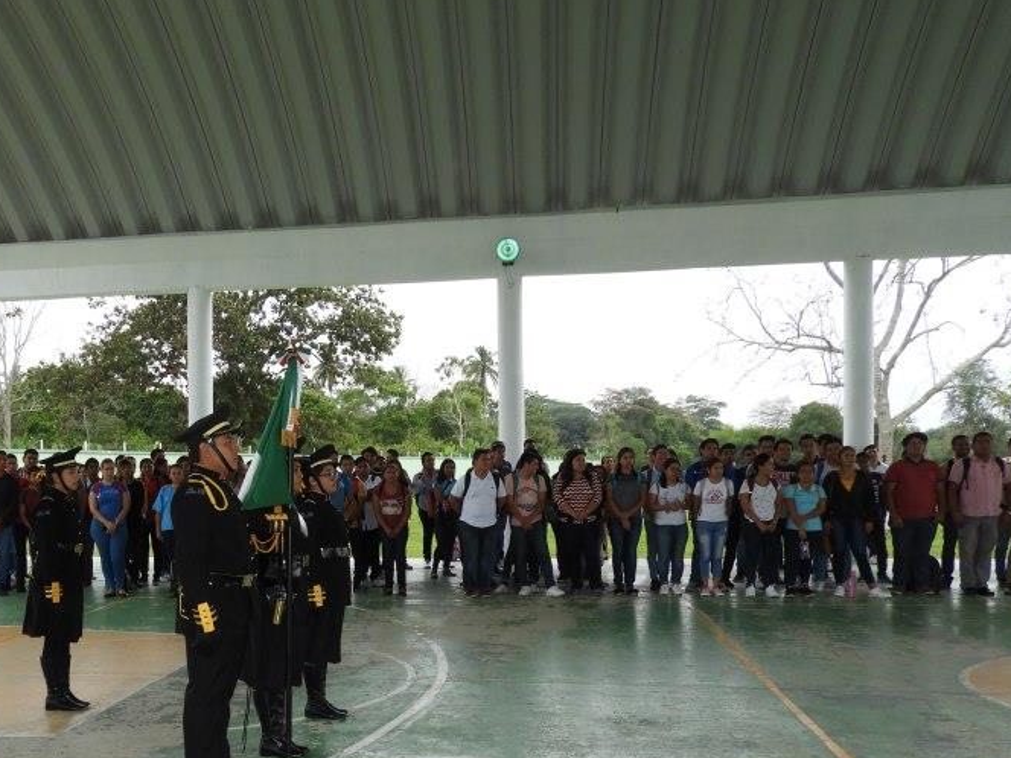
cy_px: 553
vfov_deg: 37.9
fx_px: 1081
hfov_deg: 49.1
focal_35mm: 37
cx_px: 320
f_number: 3.3
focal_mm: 4.3
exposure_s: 1/640
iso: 140
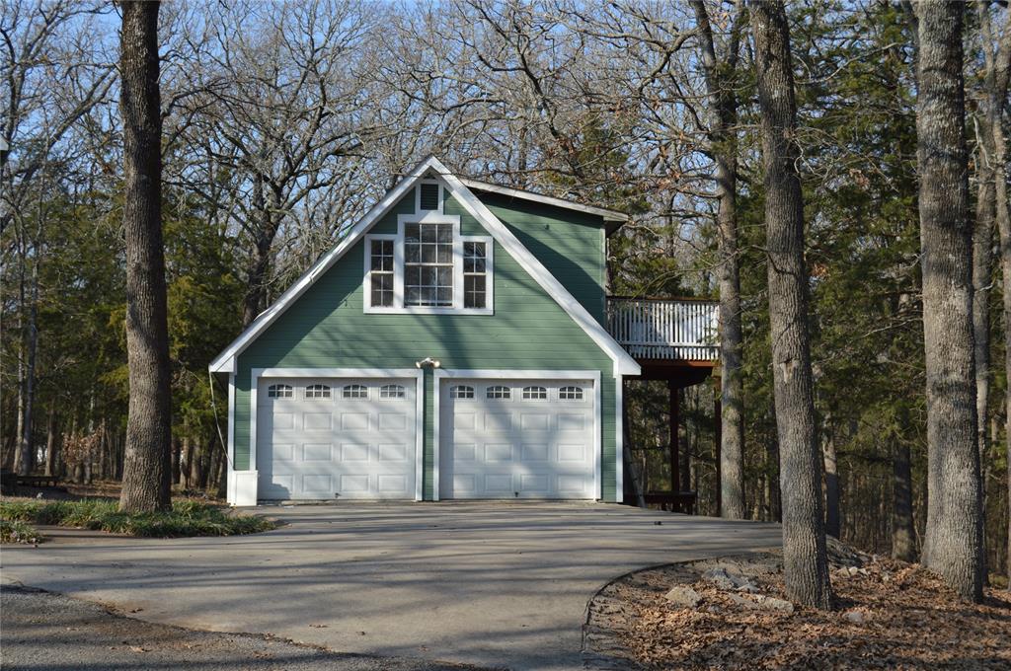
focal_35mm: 52
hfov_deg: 37.9
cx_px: 506
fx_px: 1472
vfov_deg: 25.7
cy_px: 336
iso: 100
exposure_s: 1/200
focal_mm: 35
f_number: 7.1
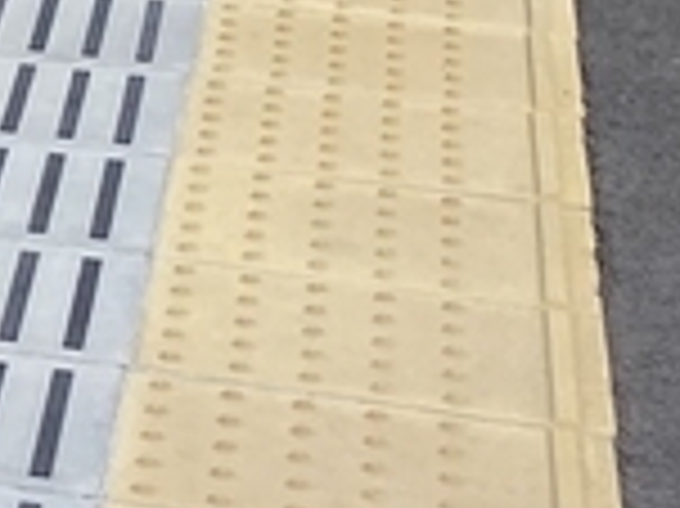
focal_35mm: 207
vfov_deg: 6.6
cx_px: -1171
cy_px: -944
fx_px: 4063
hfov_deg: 8.4
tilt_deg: -3.8
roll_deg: -0.7
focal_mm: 4.25
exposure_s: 1/982
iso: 32
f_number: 1.8
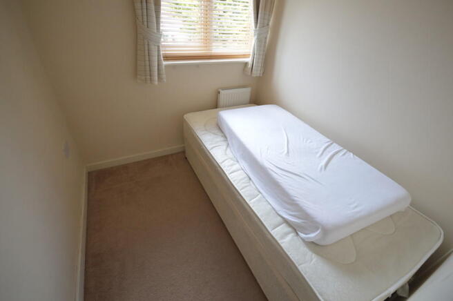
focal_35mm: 15
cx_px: 226
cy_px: 150
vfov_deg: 77.2
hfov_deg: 100.4
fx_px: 189
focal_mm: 10
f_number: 4
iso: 400
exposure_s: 1/60
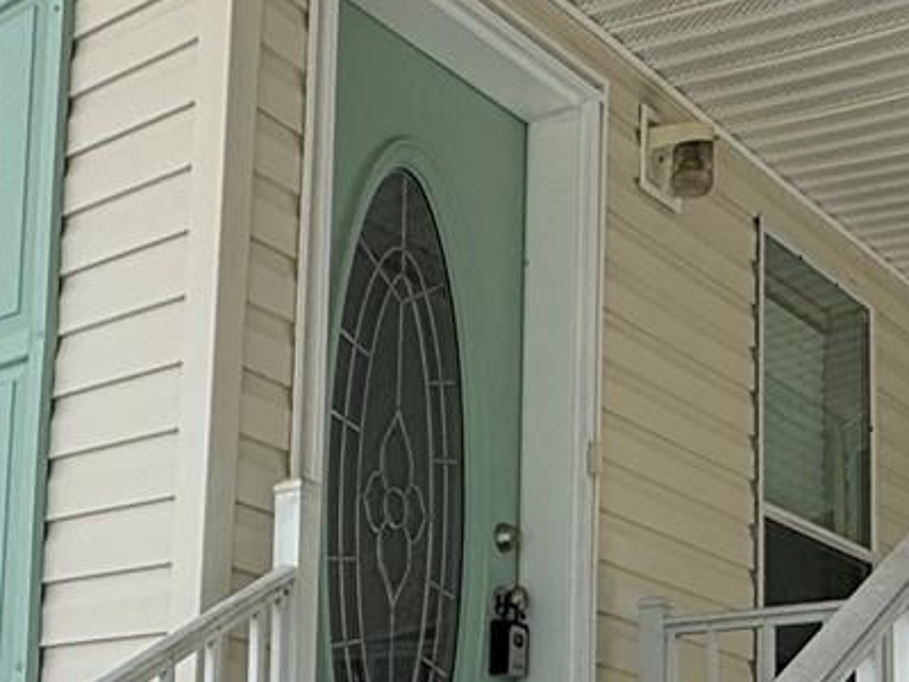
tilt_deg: +6.9
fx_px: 1471
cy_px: 723
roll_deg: -0.9
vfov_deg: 24.6
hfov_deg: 32.1
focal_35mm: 56
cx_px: 39
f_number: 2.2
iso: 50
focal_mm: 2.22
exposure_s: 1/2092
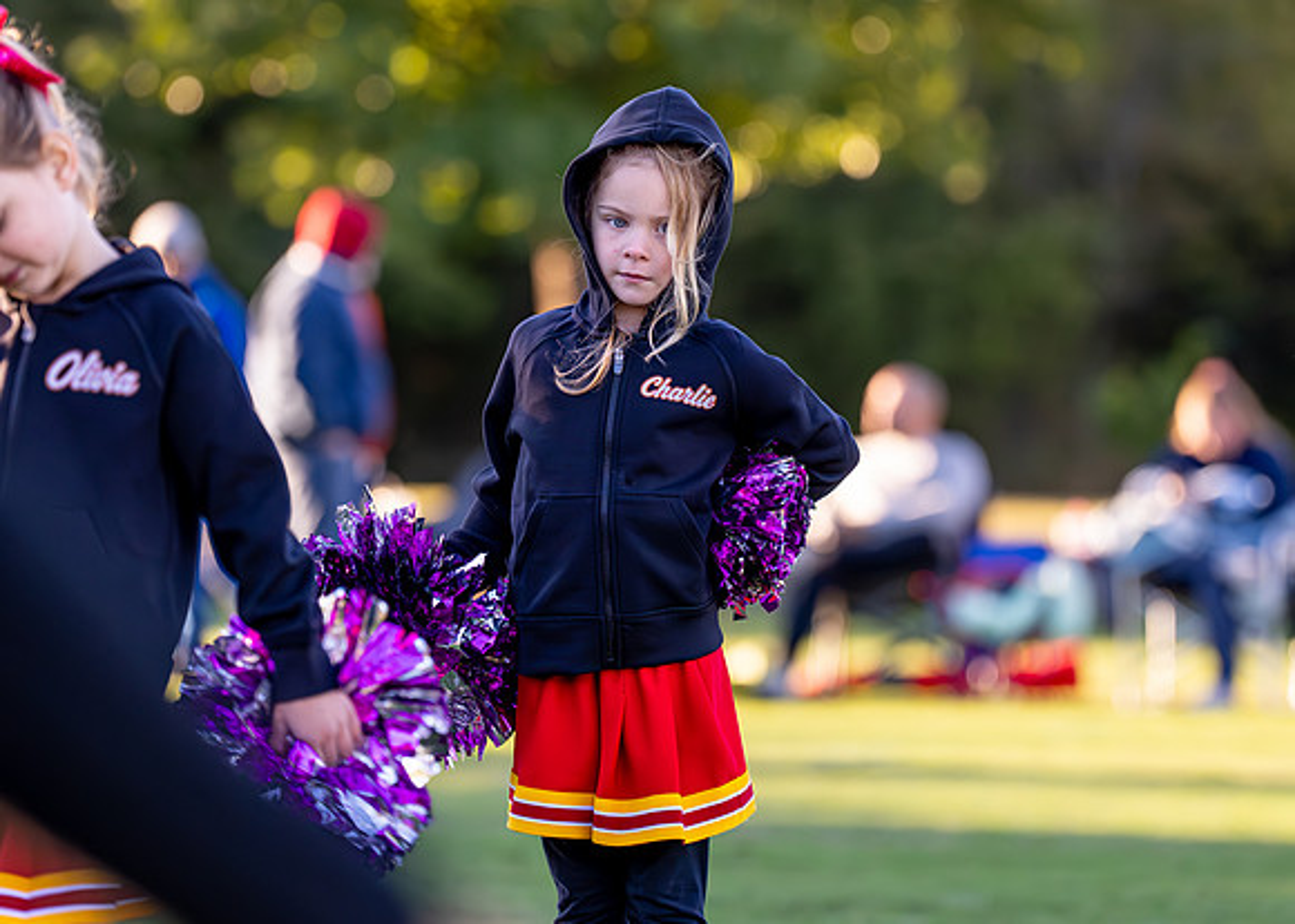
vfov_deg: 5.7
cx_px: 598
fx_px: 9260
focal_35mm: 252
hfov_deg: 8.0
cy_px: 469
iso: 1600
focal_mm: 151
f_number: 2.8
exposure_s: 1/3200
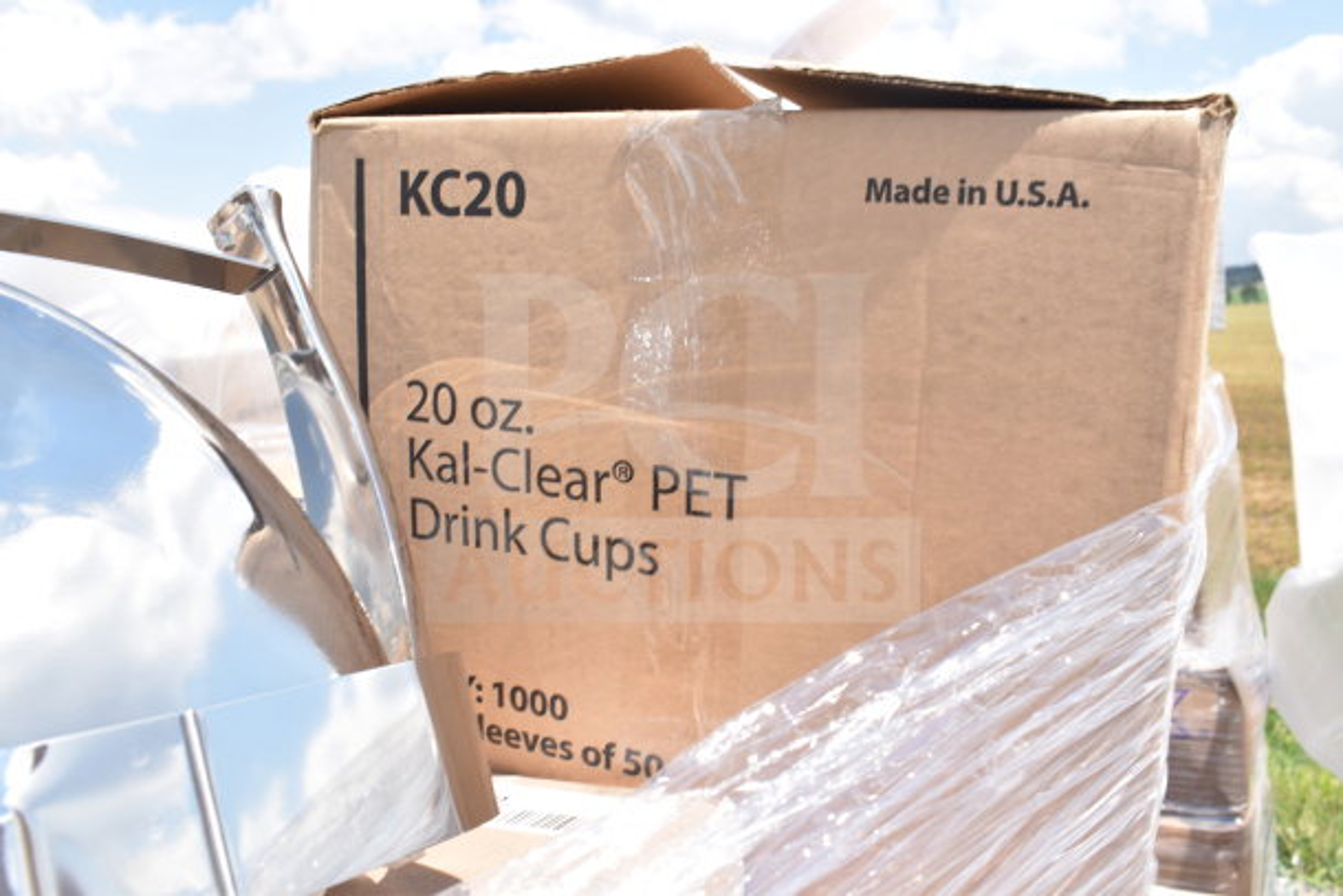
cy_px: 448
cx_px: 672
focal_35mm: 33
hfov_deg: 57.2
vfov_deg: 40.0
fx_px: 1231
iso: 200
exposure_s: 1/320
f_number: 7.1
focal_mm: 22
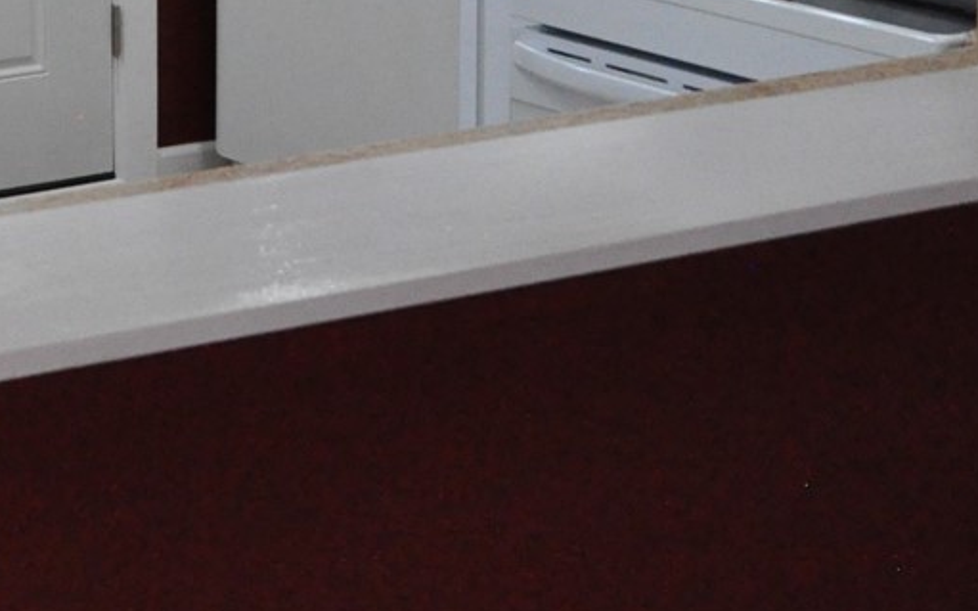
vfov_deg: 10.3
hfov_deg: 16.3
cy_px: -350
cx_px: -262
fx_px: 3251
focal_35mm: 122
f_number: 6.3
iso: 3200
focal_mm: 24
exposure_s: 1/160
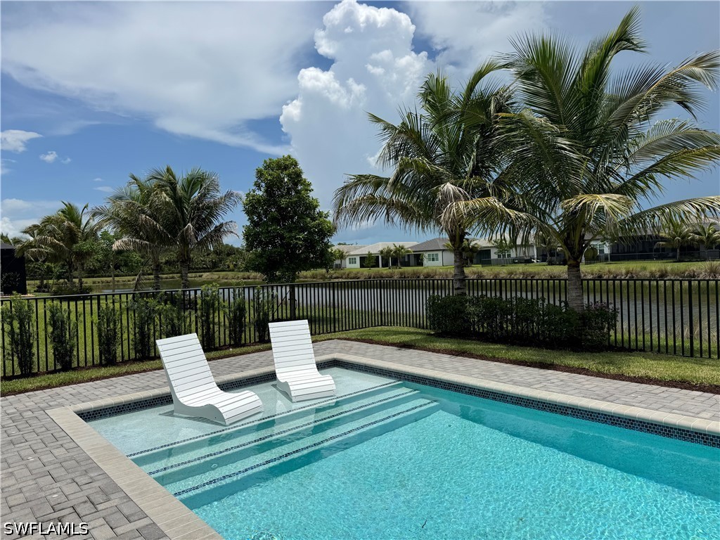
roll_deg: +2.7
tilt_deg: -1.2
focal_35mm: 24
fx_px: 499
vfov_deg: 56.8
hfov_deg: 71.6
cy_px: 270
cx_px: 360
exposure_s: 1/10417
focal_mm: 6.76
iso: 80
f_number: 1.78
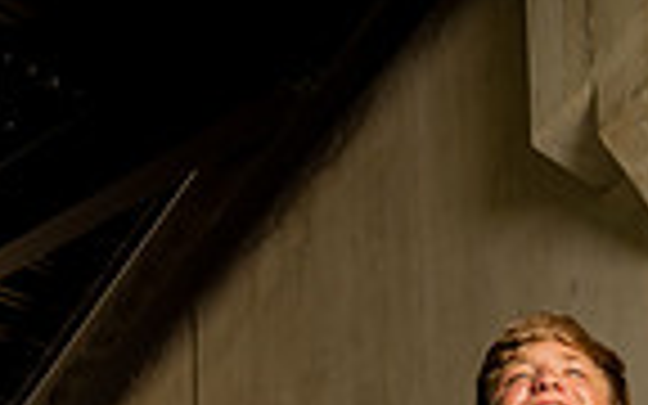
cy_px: 922
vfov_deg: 10.9
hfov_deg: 19.6
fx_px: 1854
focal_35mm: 105
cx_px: 518
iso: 64
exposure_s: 1/250
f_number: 6.3
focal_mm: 33
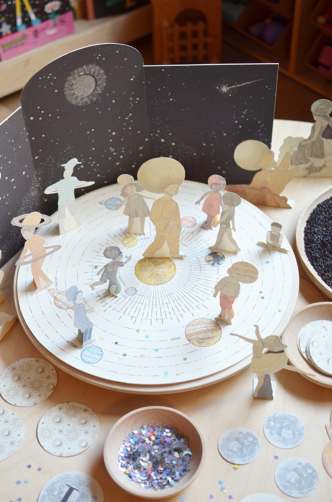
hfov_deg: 25.6
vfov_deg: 37.9
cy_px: 251
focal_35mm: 52
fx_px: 730
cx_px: 166
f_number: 1.8
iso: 280
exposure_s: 1/100
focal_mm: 35
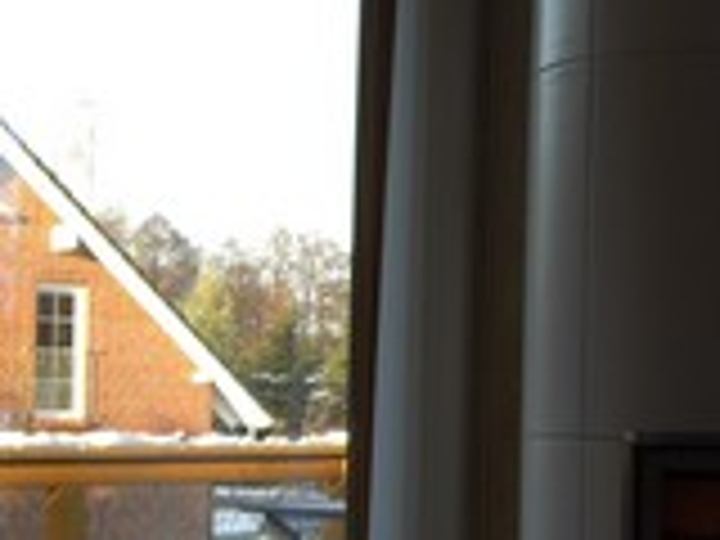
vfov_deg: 15.5
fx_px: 1976
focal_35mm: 95
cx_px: 756
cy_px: 364
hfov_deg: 19.9
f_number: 2.7
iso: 64
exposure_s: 1/125
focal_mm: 6.2
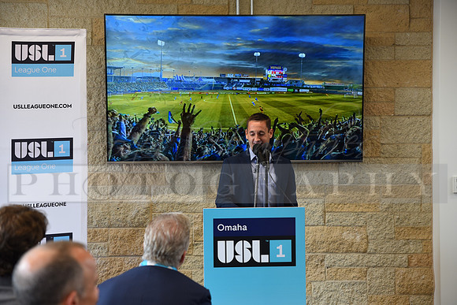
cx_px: 228
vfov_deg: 20.0
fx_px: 863
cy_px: 152
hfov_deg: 29.6
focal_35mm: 68
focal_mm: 68
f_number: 3
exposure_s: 1/60
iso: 400
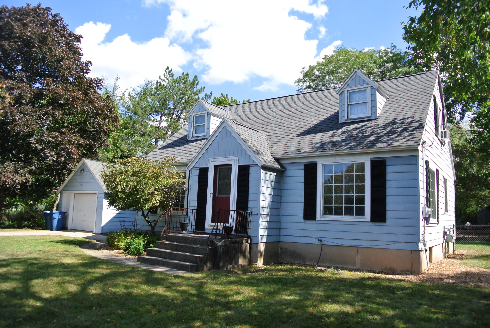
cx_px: 245
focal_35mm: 27
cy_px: 164
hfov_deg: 67.3
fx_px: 368
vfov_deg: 48.0
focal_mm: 10
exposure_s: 1/400
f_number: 4.5
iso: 100
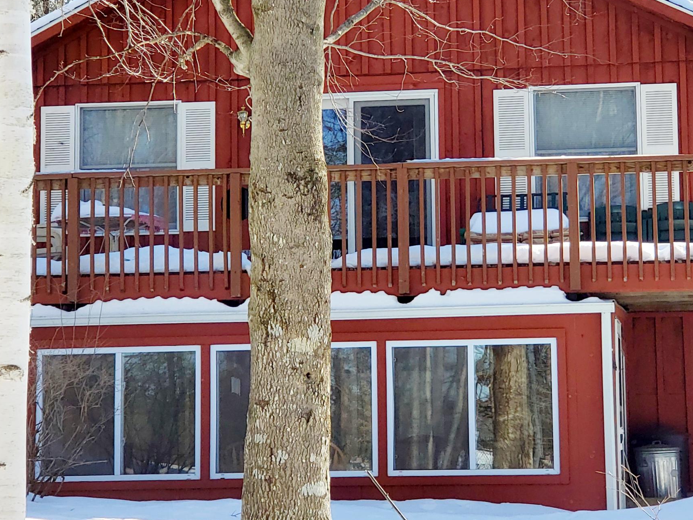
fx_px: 1822
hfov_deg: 21.5
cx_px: 454
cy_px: 178
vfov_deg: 16.2
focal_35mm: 91
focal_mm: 6
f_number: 2.4
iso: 50
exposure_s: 1/512
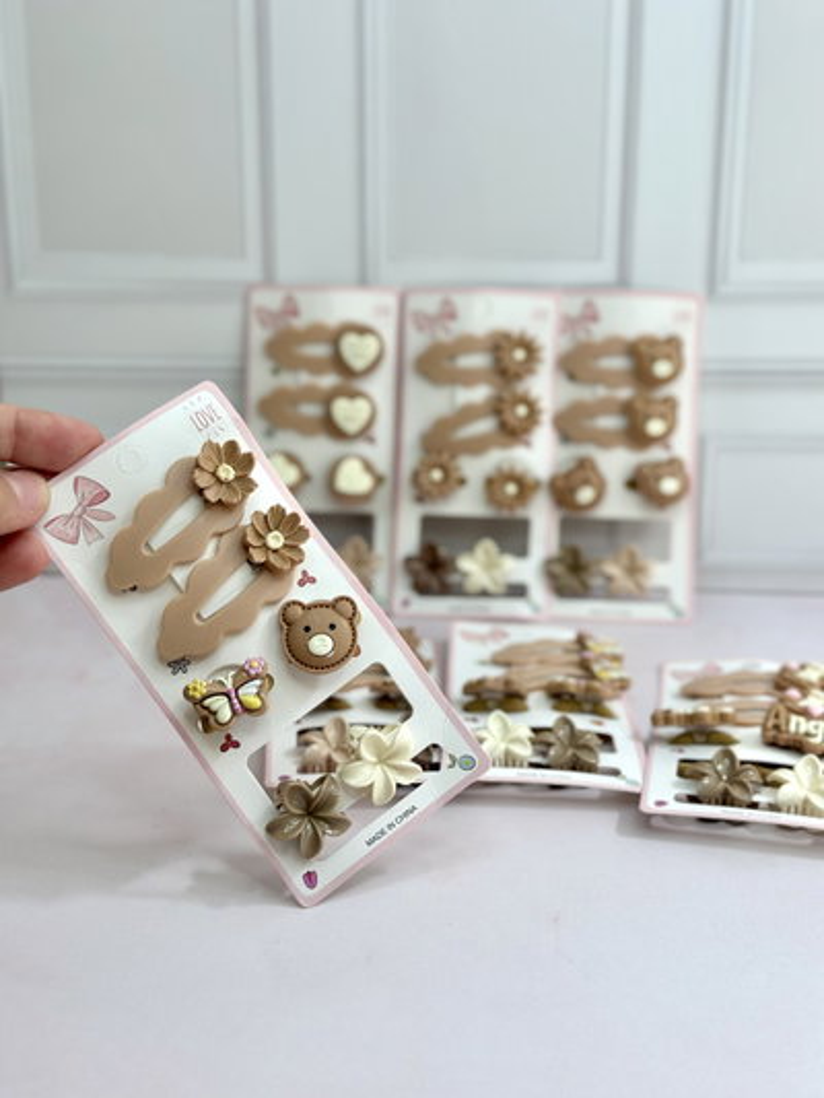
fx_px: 1523
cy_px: 549
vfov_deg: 39.6
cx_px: 412
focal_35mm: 48
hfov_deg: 30.3
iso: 100
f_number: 1.78
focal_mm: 6.86
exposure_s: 1/456
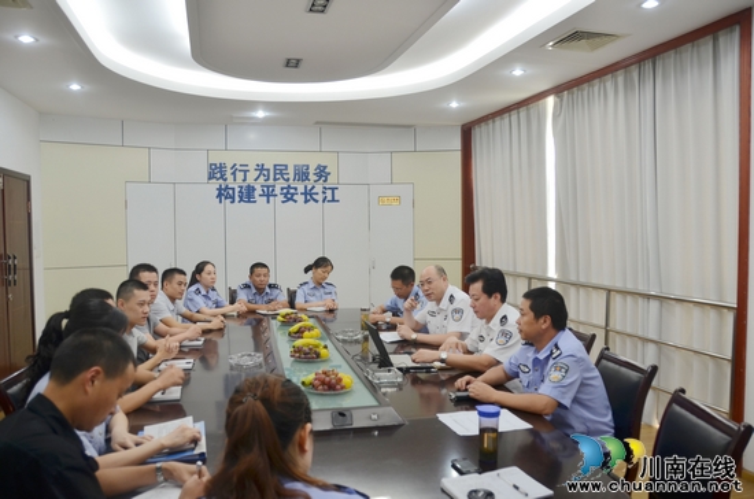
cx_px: 377
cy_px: 250
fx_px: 564
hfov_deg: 67.5
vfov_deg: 47.7
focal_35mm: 27
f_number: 3.5
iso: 200
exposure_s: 1/30
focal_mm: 18
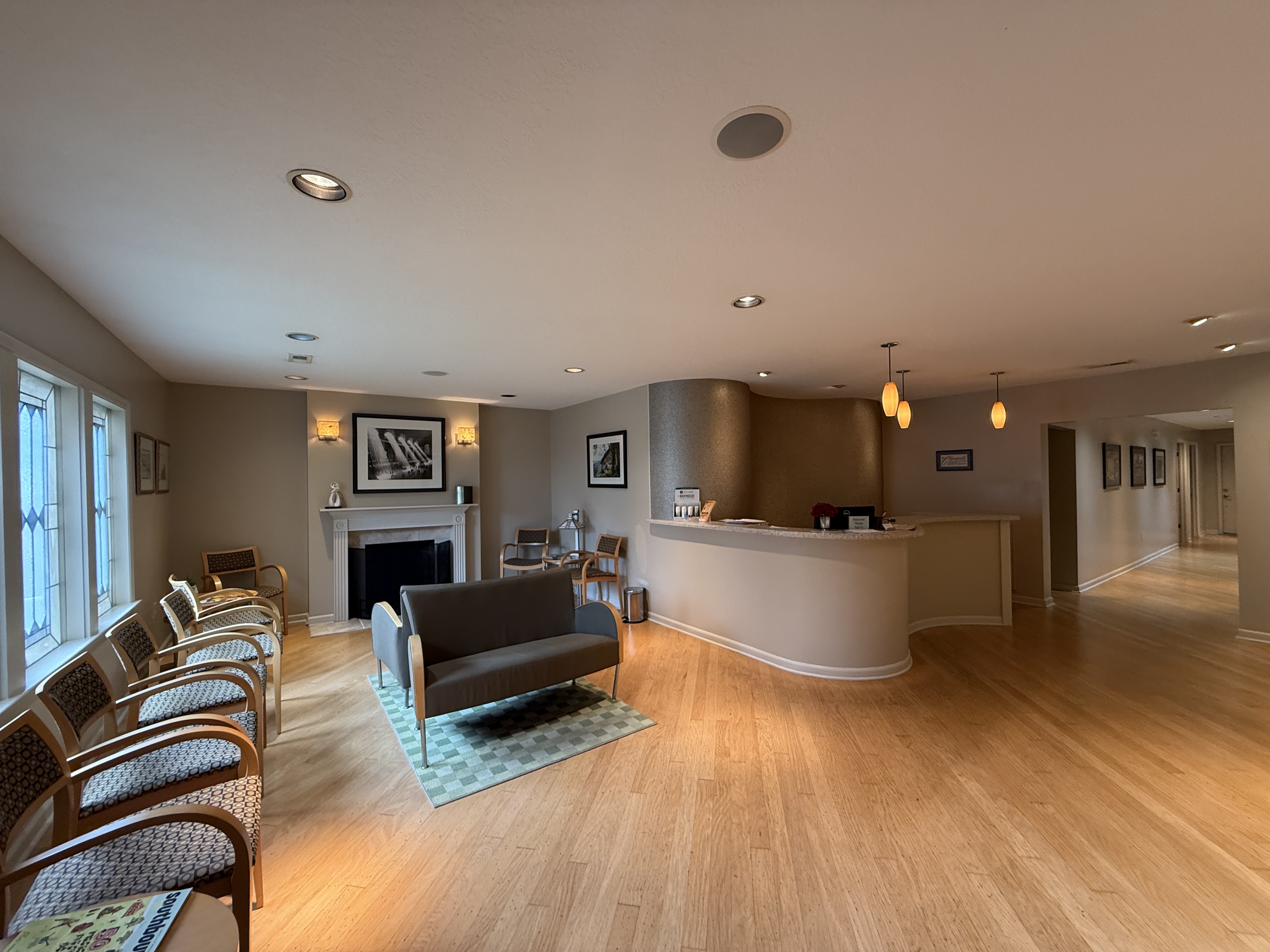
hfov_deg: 102.1
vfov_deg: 85.7
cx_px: 635
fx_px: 514
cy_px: 476
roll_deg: +1.1
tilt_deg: +0.4
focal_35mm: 14
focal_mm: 2.22
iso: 200
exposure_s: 1/60
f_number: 2.2
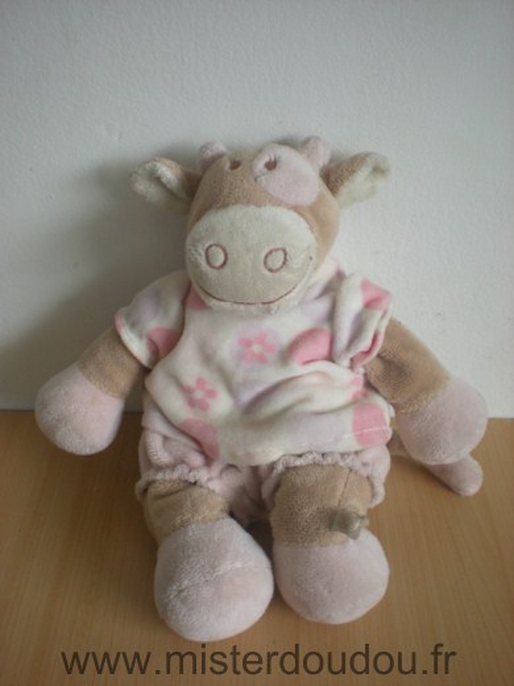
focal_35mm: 38
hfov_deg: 37.7
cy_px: 343
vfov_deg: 49.0
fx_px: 752
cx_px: 257
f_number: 3.1
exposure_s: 1/59.8
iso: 175
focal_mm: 6.3
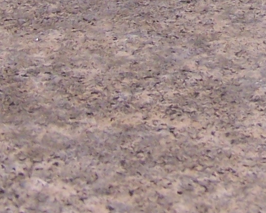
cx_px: 334
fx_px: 1307
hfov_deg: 11.4
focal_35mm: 166
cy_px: -163
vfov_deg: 8.9
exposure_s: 1/8
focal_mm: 6.3
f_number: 2.8
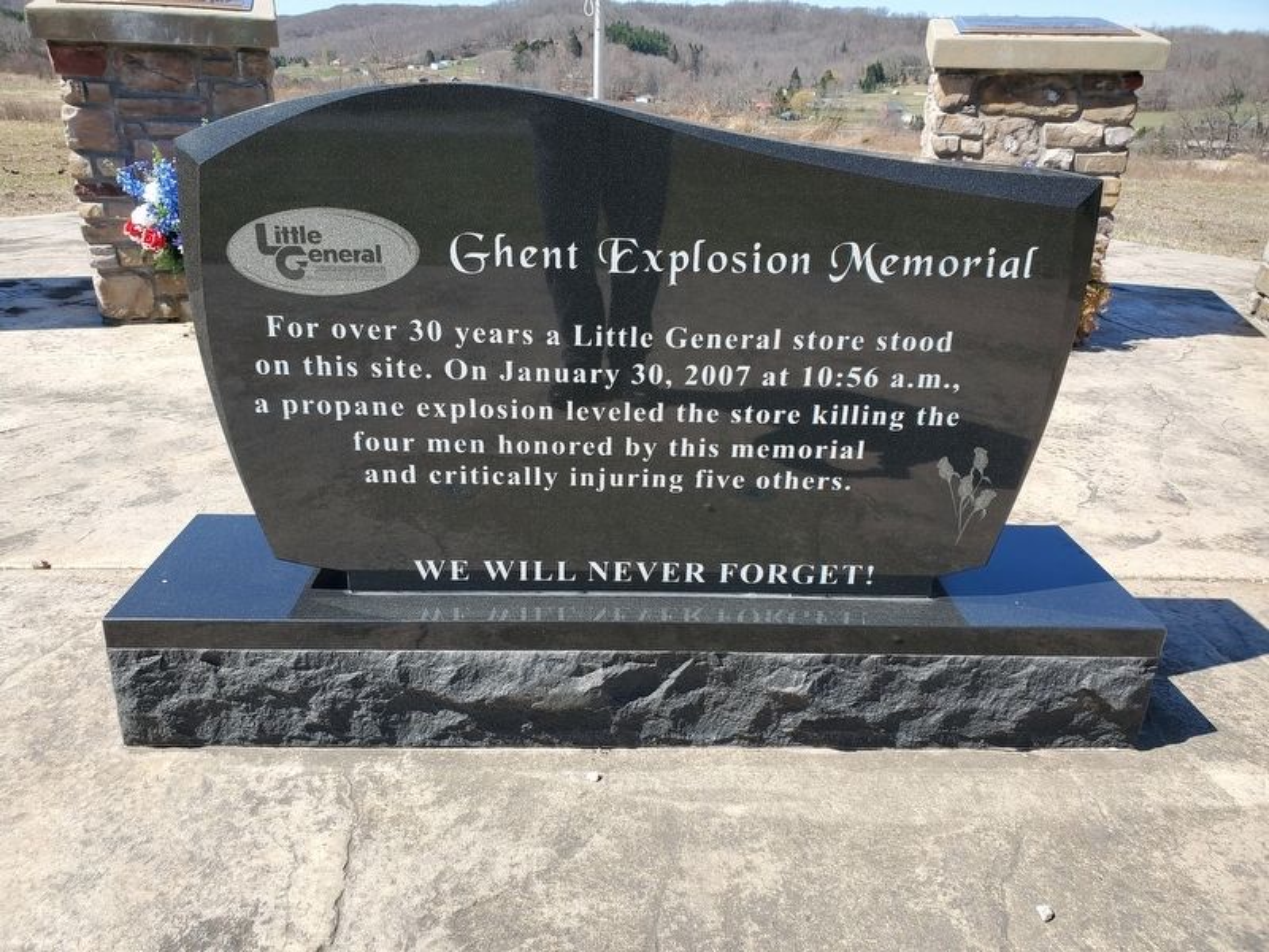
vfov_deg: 53.1
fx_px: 953
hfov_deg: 67.3
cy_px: 476
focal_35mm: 26
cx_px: 634
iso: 50
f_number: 2.4
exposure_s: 1/758
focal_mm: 4.3
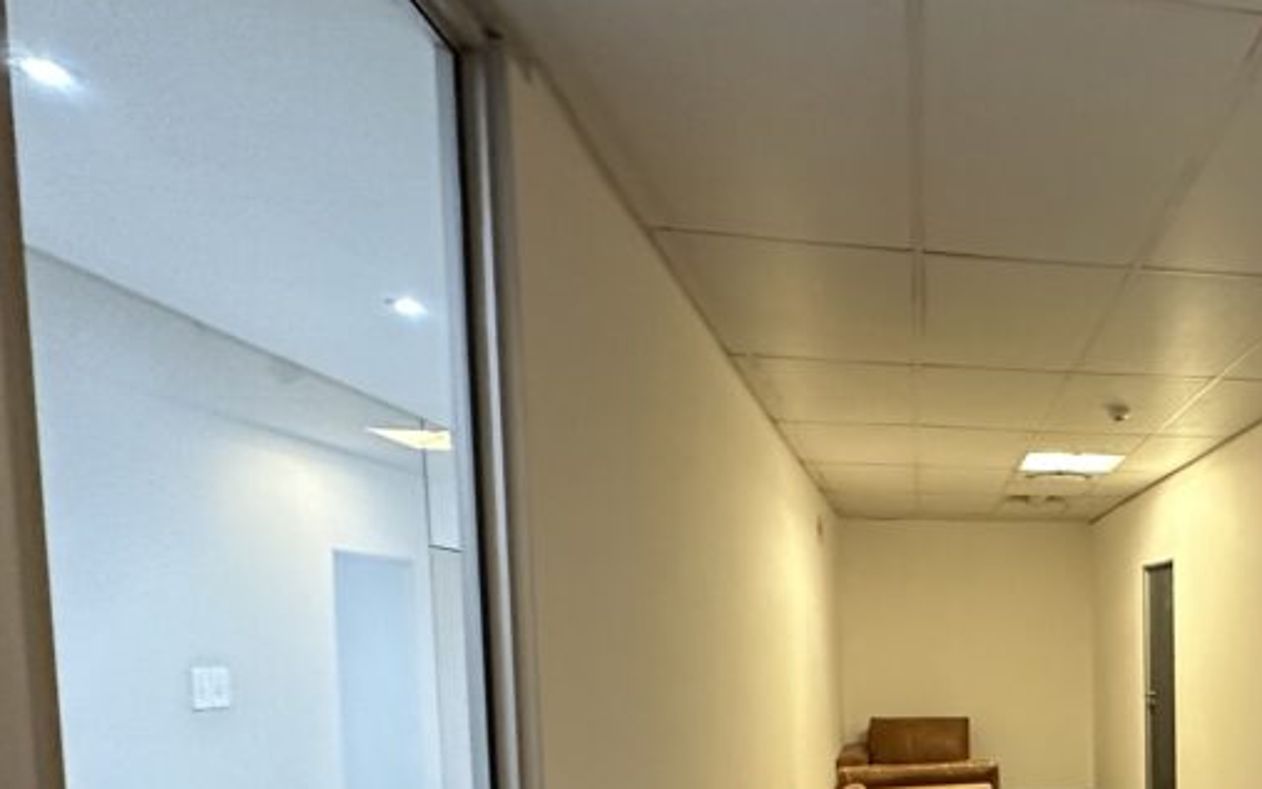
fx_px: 1032
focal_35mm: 30
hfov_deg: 53.2
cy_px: 694
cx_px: 1185
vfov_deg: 39.2
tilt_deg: -4.5
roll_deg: +0.8
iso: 640
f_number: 2.2
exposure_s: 1/50
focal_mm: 2.22
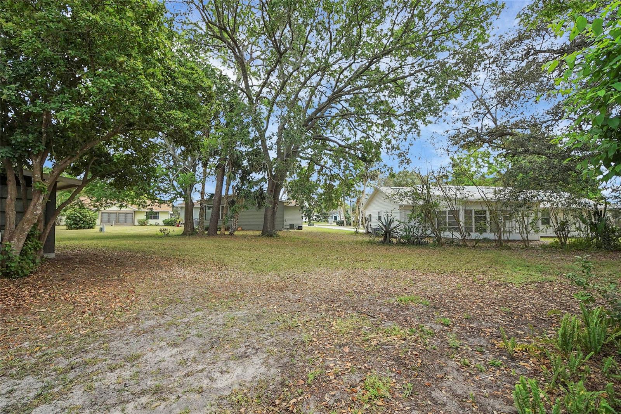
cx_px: 310
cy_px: 207
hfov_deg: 100.4
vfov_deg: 77.3
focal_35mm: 15
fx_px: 259
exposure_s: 1/1000
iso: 500
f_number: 5
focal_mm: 10
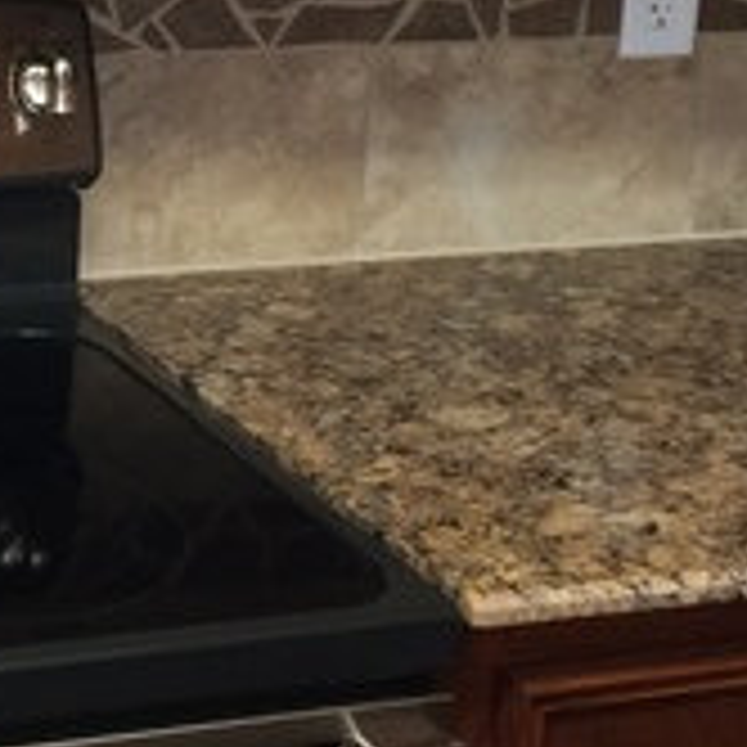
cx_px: -151
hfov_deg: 16.2
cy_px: 36
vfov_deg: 16.6
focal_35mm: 103
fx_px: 2515
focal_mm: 4.15
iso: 125
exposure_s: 1/30
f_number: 2.2
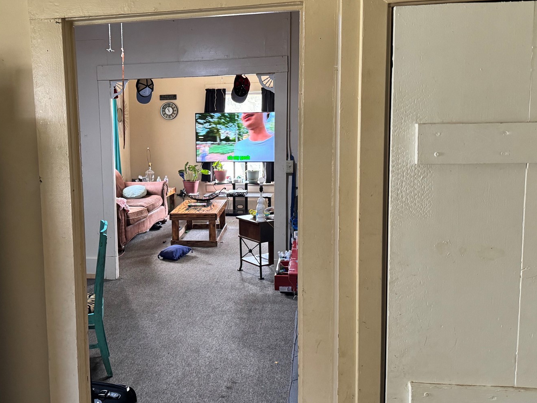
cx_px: 202
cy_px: 183
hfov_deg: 49.7
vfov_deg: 38.6
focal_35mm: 37
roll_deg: +0.1
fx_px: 574
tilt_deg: -7.5
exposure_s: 1/60
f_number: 1.78
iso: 320
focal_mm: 6.76
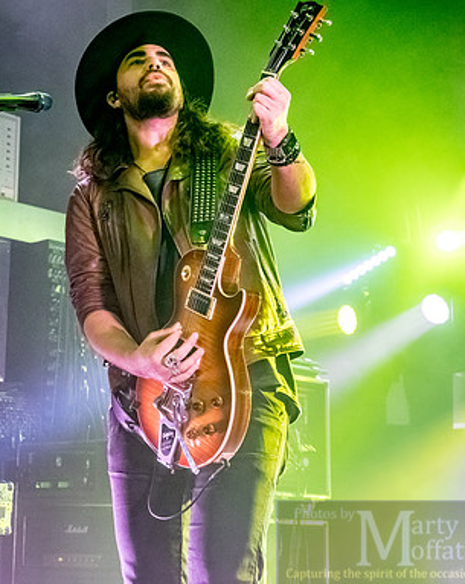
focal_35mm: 81
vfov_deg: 23.5
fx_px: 1397
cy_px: 207
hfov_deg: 18.9
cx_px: 191
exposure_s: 1/160
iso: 1600
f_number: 4
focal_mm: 23
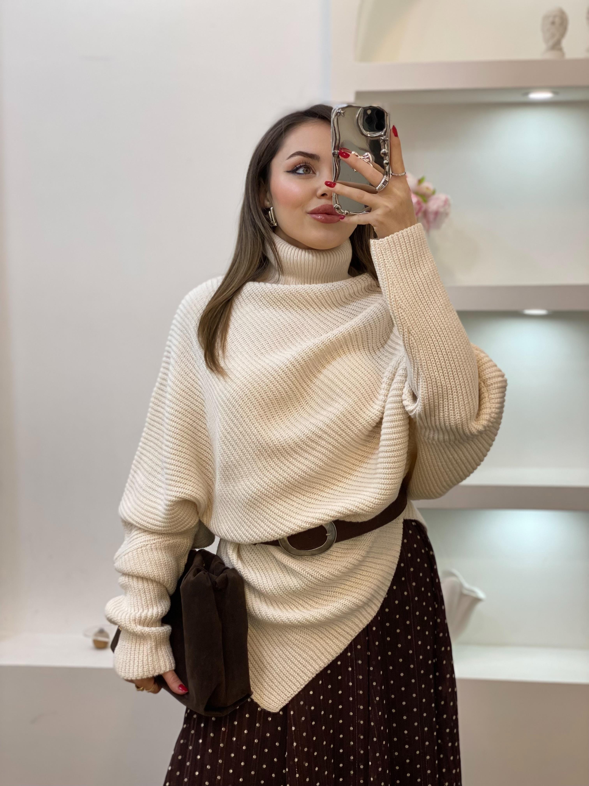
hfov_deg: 28.0
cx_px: 294
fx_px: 1180
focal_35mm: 52
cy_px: 393
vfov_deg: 36.8
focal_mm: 6
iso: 64
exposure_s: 1/100
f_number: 2
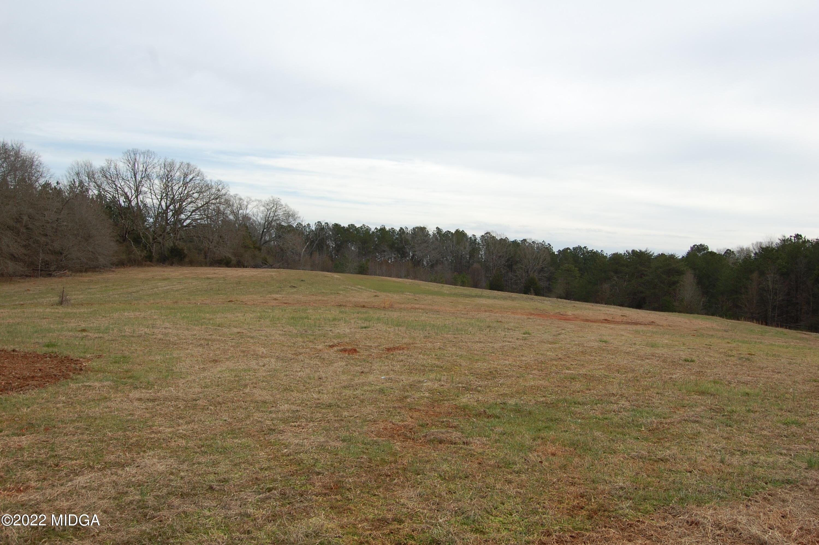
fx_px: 614
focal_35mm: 27
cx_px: 410
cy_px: 272
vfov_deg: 47.8
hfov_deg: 67.4
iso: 200
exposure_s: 1/320
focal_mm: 18
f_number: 9
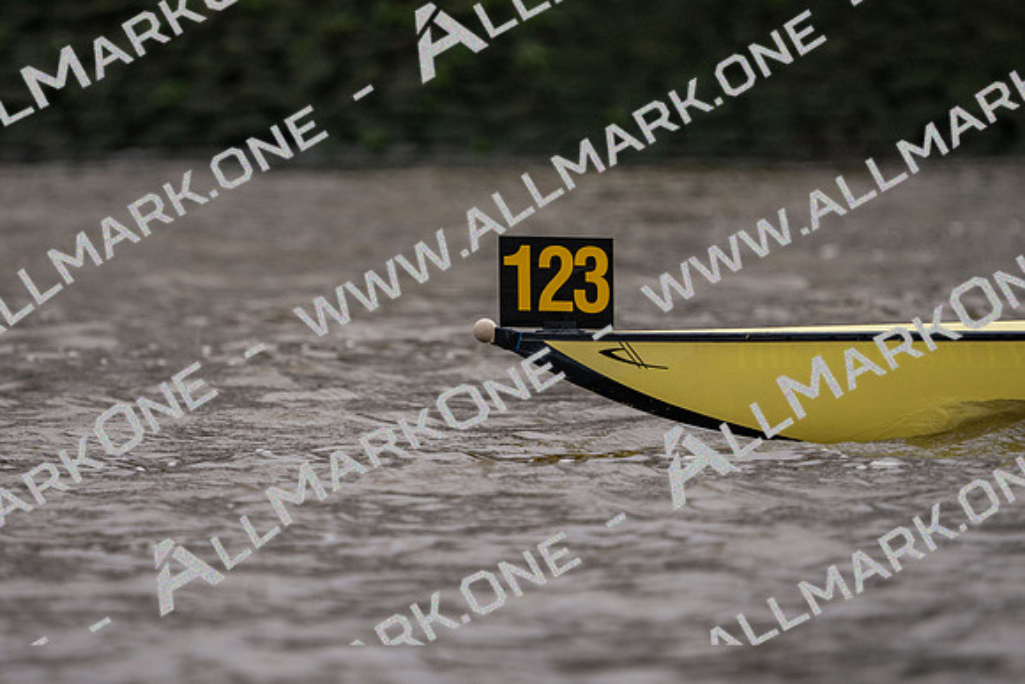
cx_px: 512
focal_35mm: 900
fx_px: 25630
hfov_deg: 2.3
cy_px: 342
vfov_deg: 1.5
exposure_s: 1/1600
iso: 500
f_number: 6.3
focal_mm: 600
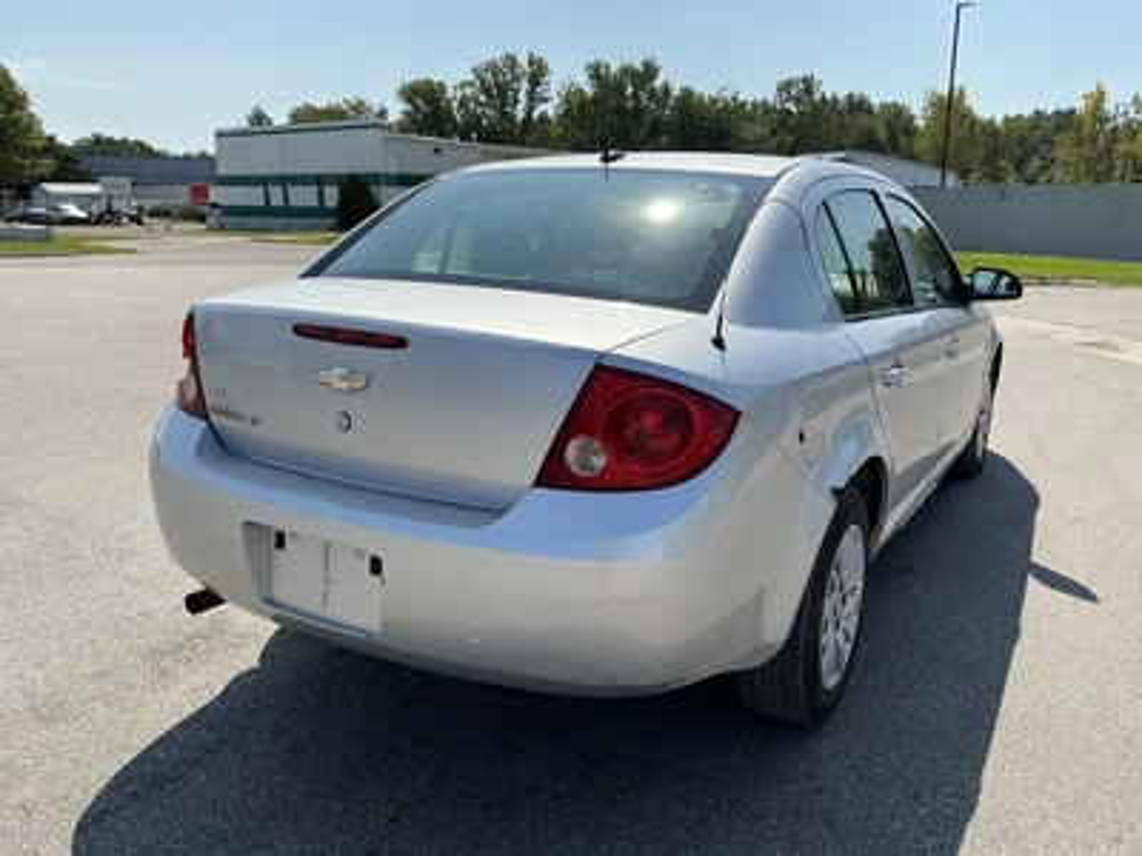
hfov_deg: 63.4
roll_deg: +0.3
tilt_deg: -11.7
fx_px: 924
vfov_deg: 49.7
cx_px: 571
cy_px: 428
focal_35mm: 28
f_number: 1.8
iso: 25
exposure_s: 1/2227
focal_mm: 3
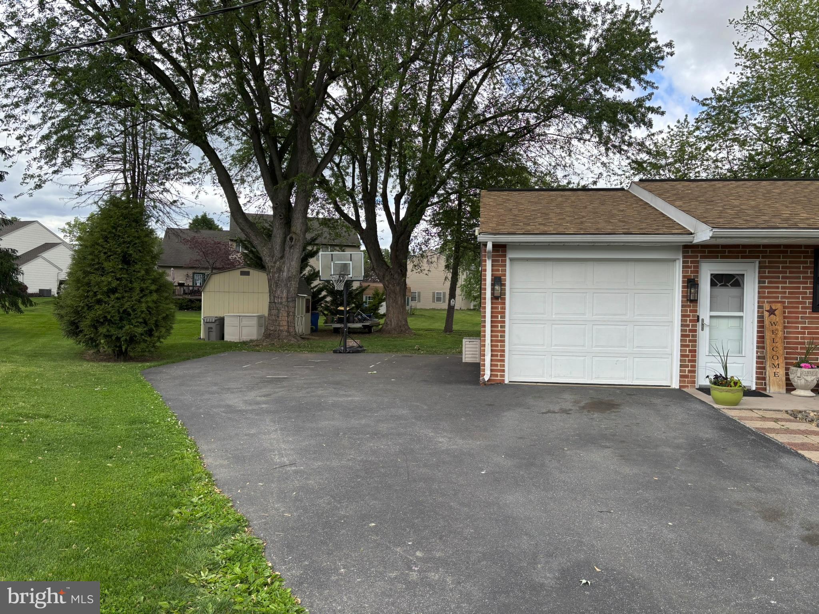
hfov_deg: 67.3
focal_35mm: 26
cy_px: 307
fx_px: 615
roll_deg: -0.4
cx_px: 410
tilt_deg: -3.3
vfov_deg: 53.1
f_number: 1.6
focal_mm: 5.96
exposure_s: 1/951
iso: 50
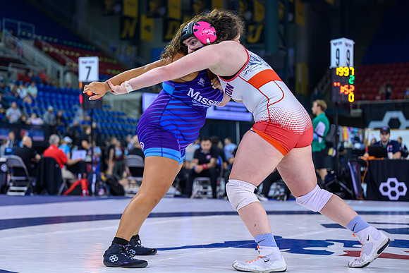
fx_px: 869
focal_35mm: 76
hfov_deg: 26.5
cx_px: 188
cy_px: 128
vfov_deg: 17.8
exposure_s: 1/640
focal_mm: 70
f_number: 2.8
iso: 2000
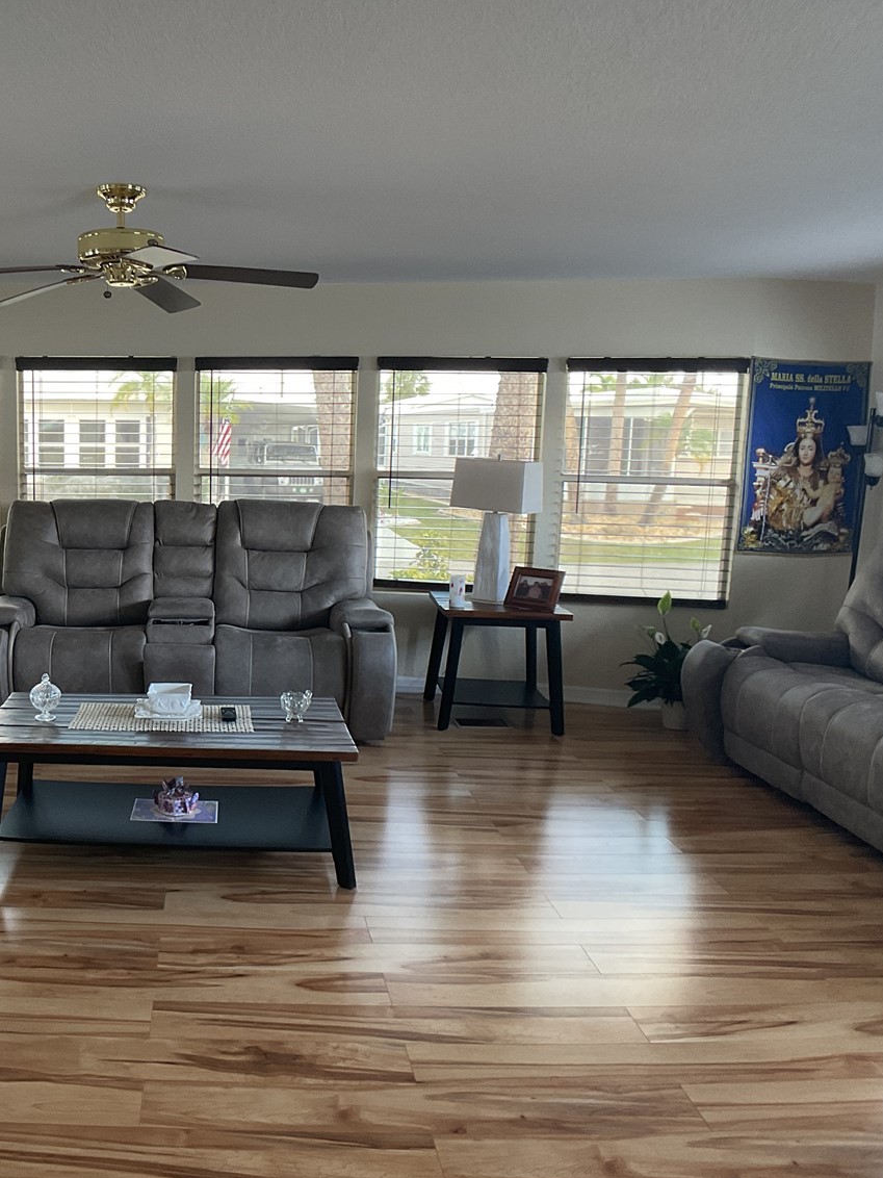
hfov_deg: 34.1
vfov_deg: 45.8
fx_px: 1394
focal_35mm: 41
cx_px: 183
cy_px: 582
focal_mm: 3
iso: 64
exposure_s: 1/60
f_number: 1.8
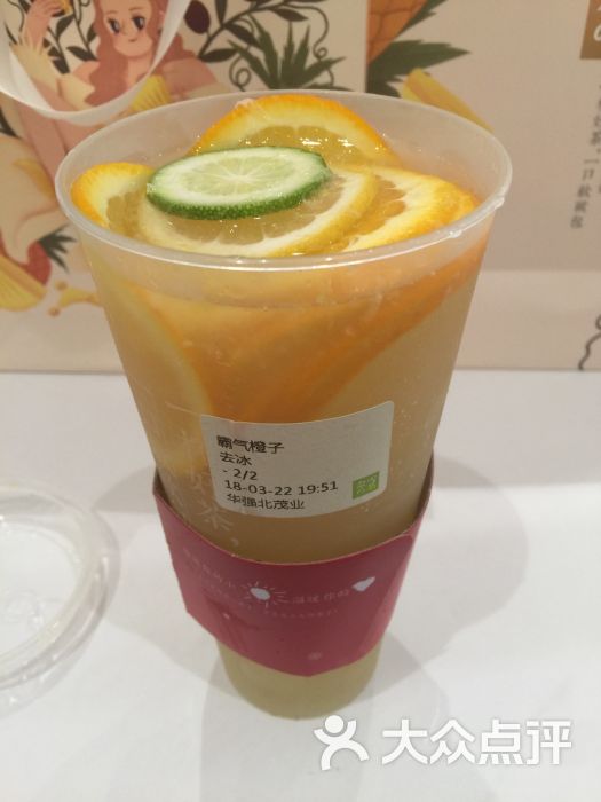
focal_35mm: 29
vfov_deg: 61.7
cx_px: 300
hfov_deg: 48.2
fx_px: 671
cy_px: 401
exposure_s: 1/33
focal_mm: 4.15
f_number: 2.2
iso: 64
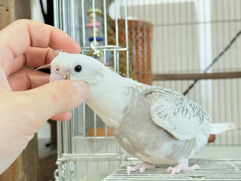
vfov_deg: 28.0
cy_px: 90
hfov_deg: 36.8
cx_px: 120
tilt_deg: +3.0
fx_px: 362
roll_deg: +2.8
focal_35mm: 52
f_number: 1.6
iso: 64
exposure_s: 1/50
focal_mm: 5.96
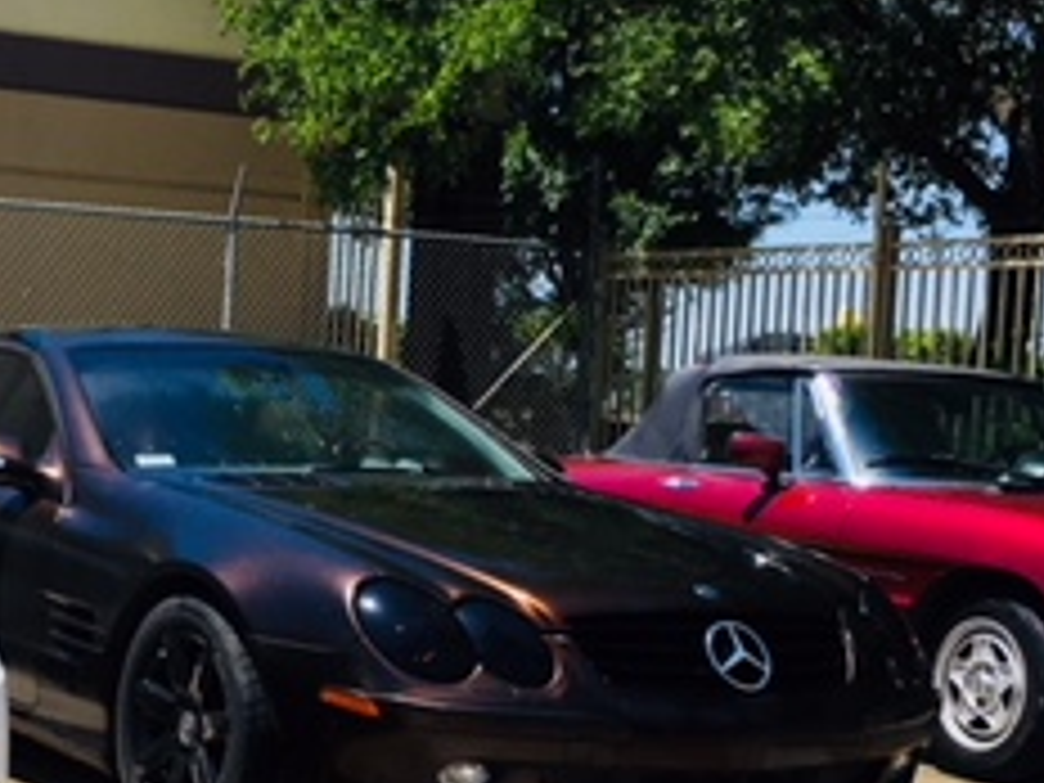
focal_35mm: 80
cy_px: 590
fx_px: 2413
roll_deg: -3.3
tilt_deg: -4.7
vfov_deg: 18.3
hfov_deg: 24.0
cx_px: 207
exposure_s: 1/1923
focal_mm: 4.15
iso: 25
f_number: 2.2
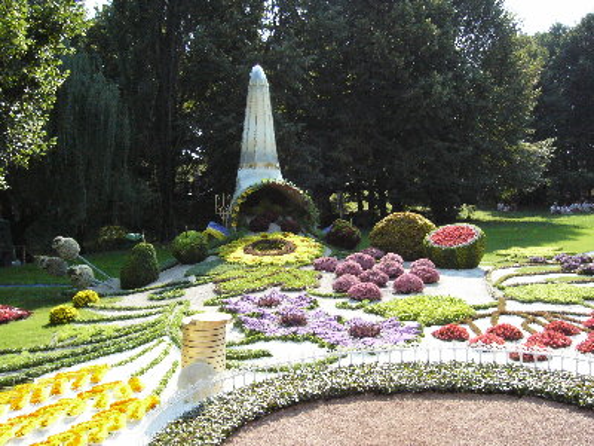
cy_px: 223
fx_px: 601
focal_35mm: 35
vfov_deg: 40.7
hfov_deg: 52.6
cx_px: 297
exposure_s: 1/400
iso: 400
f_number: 8
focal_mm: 5.8
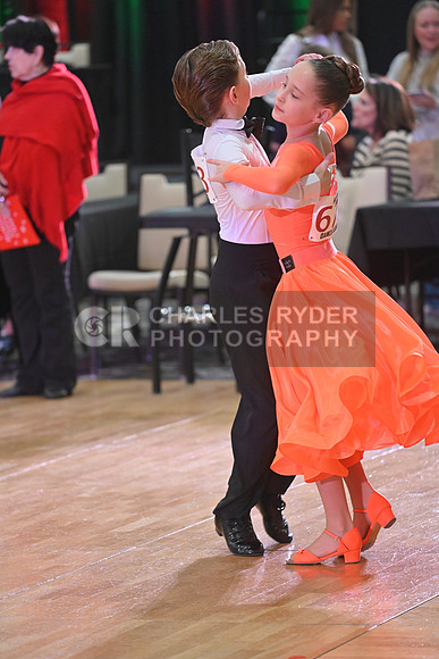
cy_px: 330
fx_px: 3199
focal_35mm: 175
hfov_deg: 7.9
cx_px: 220
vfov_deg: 11.7
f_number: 4.5
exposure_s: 1/320
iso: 3200
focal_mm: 175
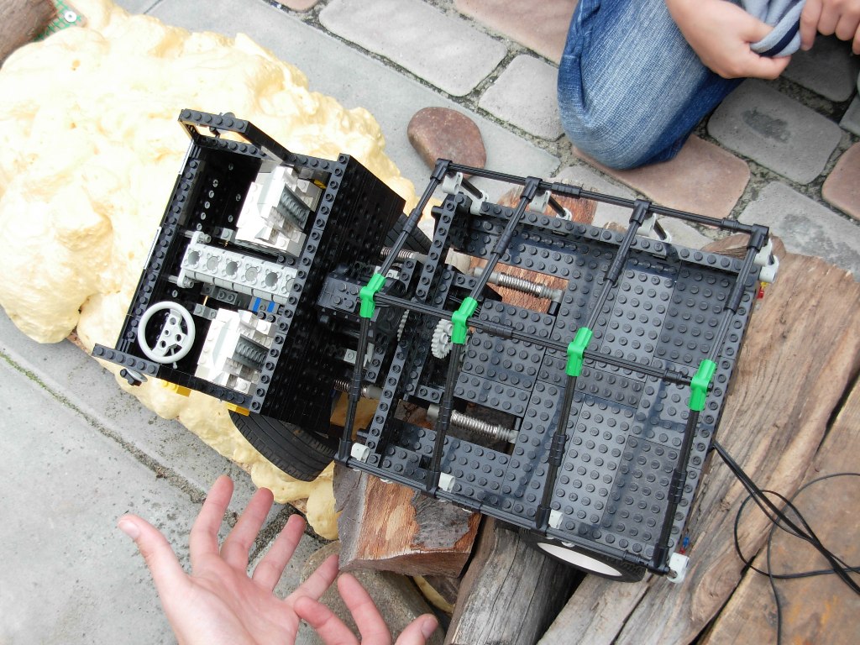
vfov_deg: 32.2
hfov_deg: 42.1
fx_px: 1118
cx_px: 430
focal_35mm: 45
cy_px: 322
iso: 79
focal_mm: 7.5
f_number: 3.1
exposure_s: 1/132
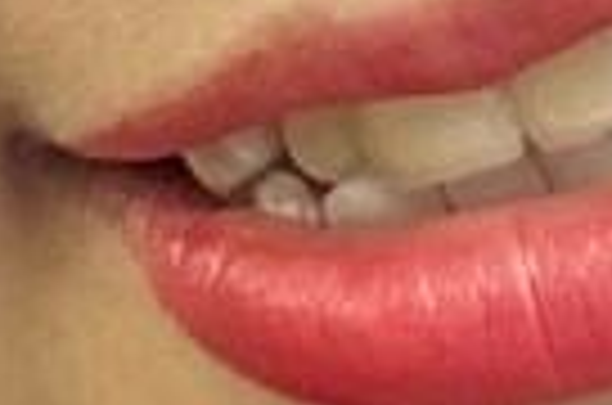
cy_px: 194
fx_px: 5614
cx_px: 1184
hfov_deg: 6.1
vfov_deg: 4.1
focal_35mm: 331
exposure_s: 1/60
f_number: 1.9
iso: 125
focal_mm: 2.69
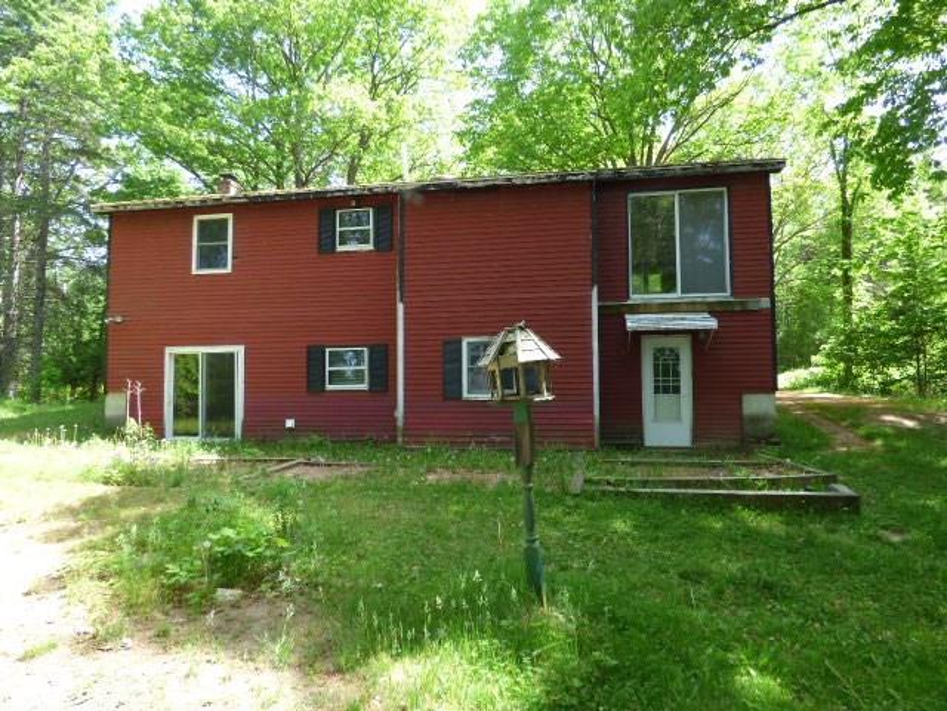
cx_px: 474
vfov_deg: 58.9
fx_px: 629
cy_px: 356
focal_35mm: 23
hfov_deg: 73.9
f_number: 2.9
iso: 100
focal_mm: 3.99
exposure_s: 1/160
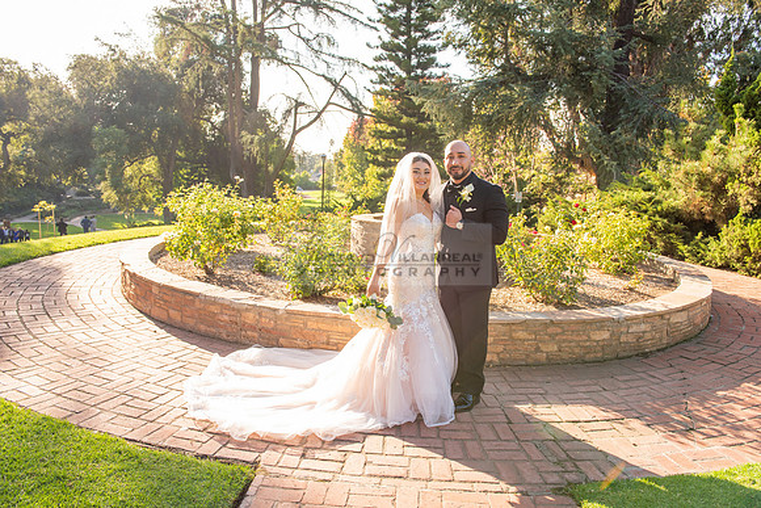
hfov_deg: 65.5
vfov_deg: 46.4
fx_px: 592
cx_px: 380
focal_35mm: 28
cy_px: 254
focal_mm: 28
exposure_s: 1/250
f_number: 5.6
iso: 200
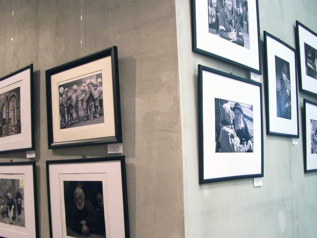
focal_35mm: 43
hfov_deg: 43.8
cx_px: 138
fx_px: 394
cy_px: 127
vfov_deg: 33.6
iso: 320
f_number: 2.6
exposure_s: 1/25
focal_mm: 5.8
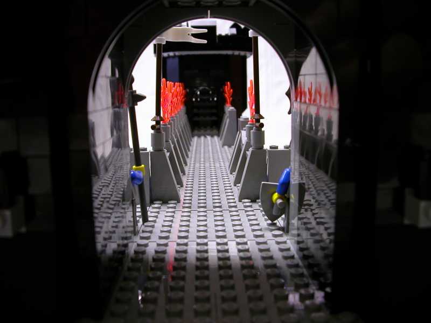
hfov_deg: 50.1
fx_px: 461
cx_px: 216
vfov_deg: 38.7
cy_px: 162
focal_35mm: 37
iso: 100
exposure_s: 1/9.3
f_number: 2.7
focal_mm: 5.6
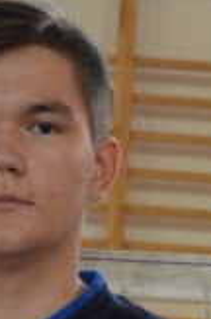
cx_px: 244
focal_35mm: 359
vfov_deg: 5.6
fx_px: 3169
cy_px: 763
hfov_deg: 3.8
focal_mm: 38
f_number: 4.5
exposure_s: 1/80
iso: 1600
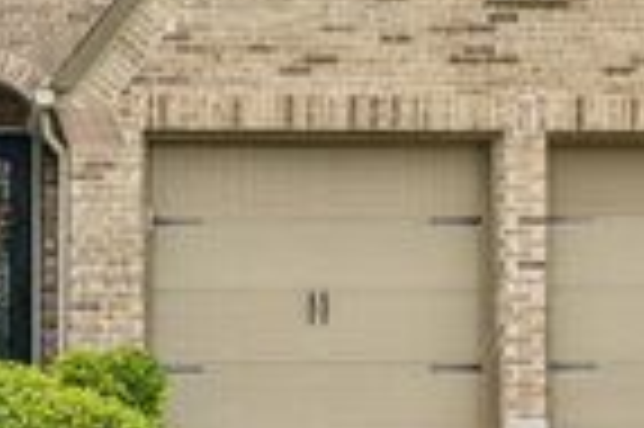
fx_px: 1251
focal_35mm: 70
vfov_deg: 18.7
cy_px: -43
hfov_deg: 27.4
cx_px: 14
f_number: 8
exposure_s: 1/500
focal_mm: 20
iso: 400
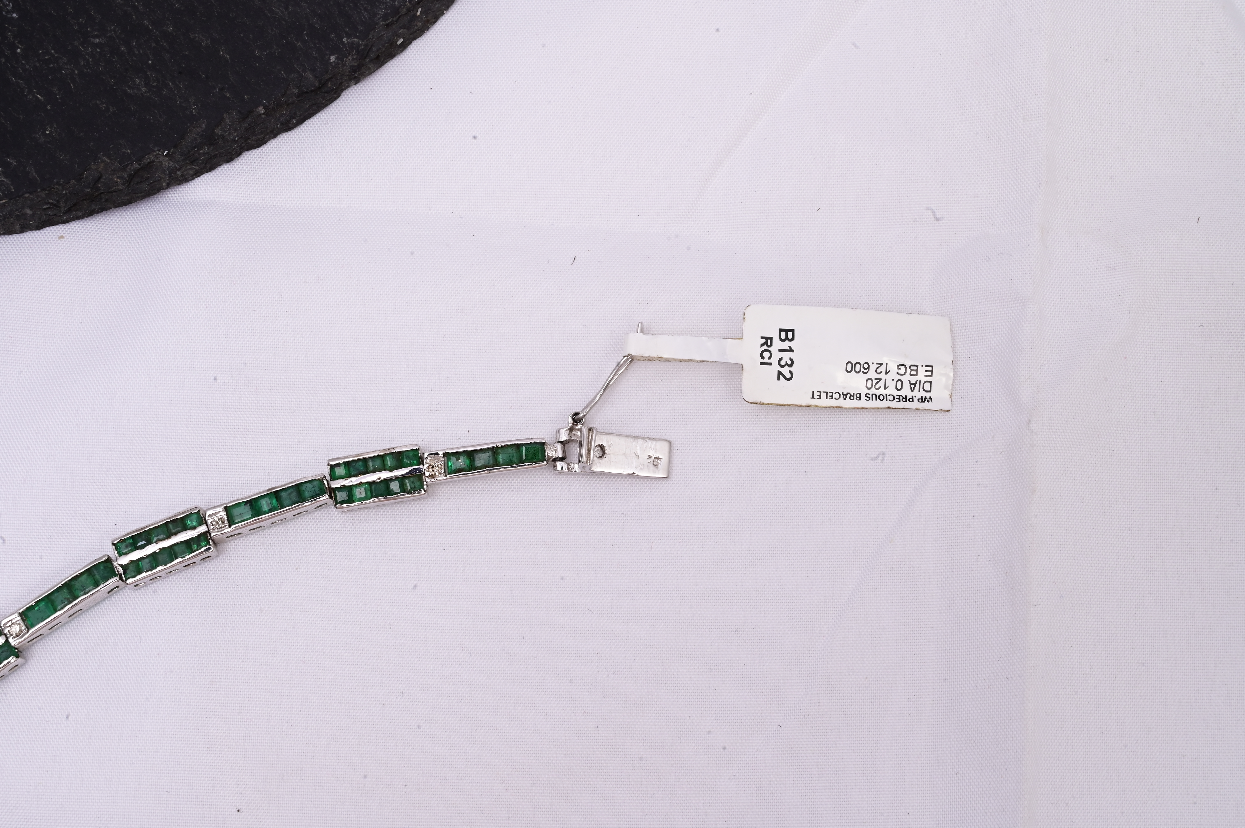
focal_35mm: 56
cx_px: 622
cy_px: 414
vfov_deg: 24.2
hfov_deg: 35.7
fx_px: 1935
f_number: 22
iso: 640
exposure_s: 1/100
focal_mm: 56
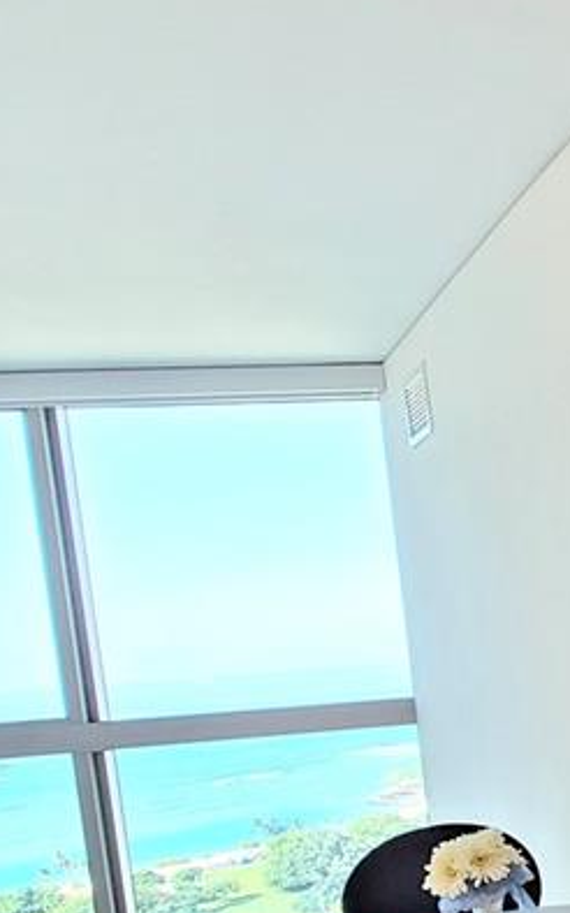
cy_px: 702
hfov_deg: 21.4
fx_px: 1045
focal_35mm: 42
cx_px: 996
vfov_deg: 45.3
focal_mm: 1.8
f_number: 2.2
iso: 320
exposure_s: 1/59
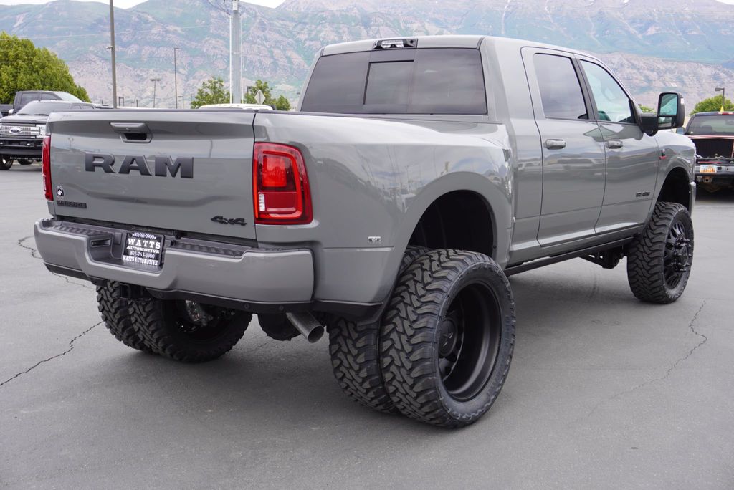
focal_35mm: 42
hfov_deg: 46.4
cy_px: 245
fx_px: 857
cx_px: 367
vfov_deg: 31.9
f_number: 7.1
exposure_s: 1/100
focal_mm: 28
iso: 100
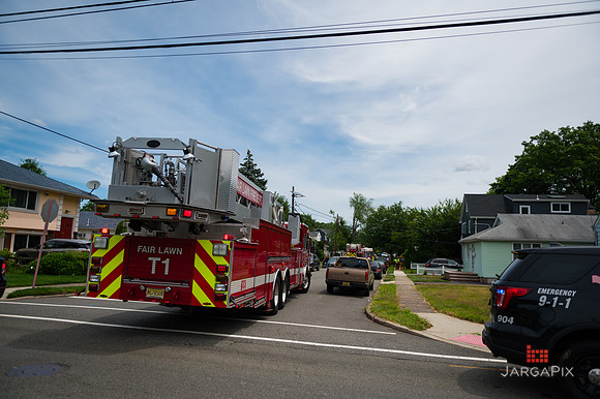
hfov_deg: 73.8
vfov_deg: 53.1
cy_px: 200
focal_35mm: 24
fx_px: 400
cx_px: 300
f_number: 3.2
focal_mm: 24
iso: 200
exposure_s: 1/8000
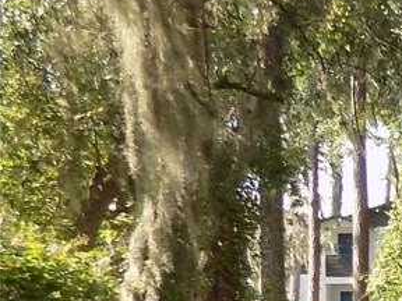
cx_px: 1115
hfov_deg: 11.2
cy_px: 369
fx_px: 1486
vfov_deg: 11.3
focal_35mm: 128
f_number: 3.1
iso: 80
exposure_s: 1/200
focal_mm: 4
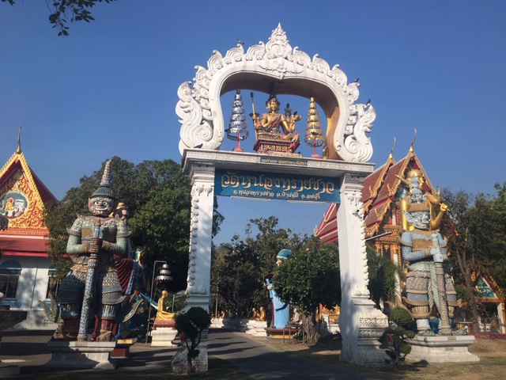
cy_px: 190
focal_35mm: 29
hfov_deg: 61.7
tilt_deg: +17.5
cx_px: 253
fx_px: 424
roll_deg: -1.1
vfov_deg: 48.2
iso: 25
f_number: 2.2
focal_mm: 4.15
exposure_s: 1/398
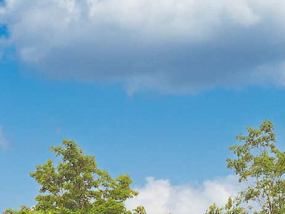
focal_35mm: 140
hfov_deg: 14.1
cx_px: 194
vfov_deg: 9.3
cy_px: 534
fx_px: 1152
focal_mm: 5.4
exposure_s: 1/180
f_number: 1.8
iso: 125
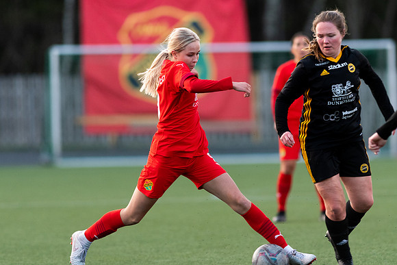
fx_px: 5021
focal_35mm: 455
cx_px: 198
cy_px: 132
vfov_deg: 3.0
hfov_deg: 4.5
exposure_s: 1/800
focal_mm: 300
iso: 1400
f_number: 3.2
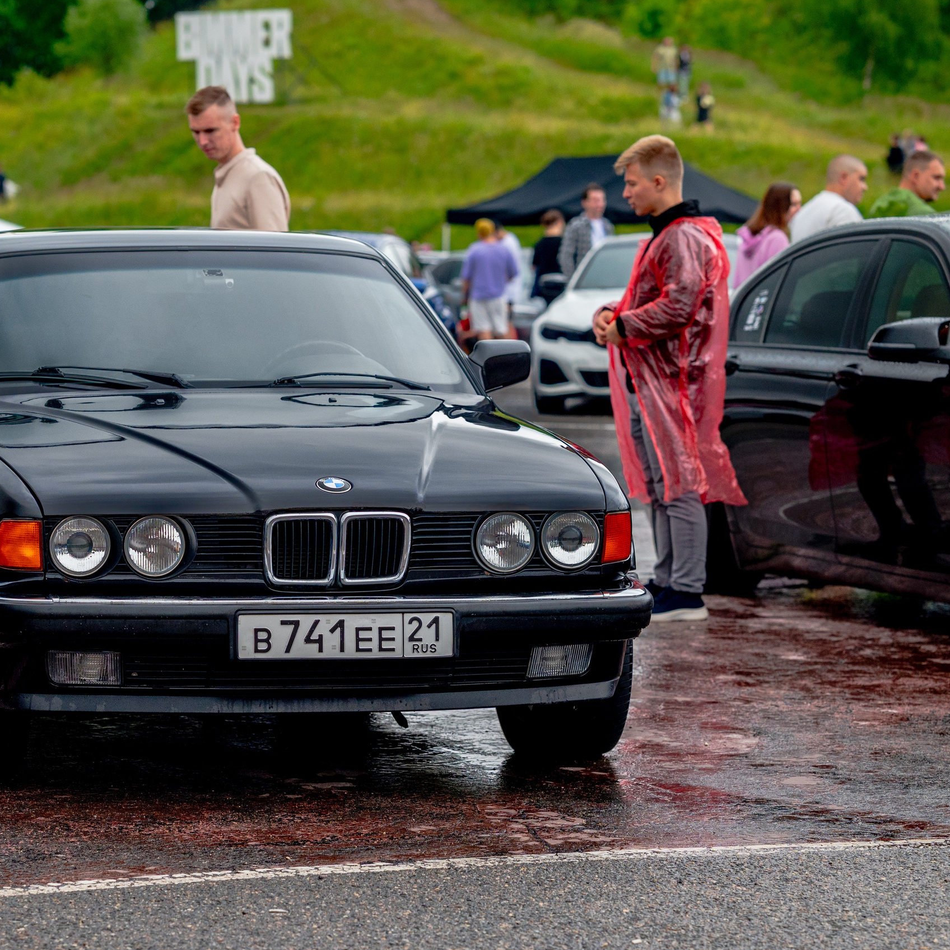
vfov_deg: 14.1
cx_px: 272
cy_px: 524
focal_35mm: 124
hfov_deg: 14.0
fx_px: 3850
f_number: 3.5
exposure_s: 1/800
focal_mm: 85
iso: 400
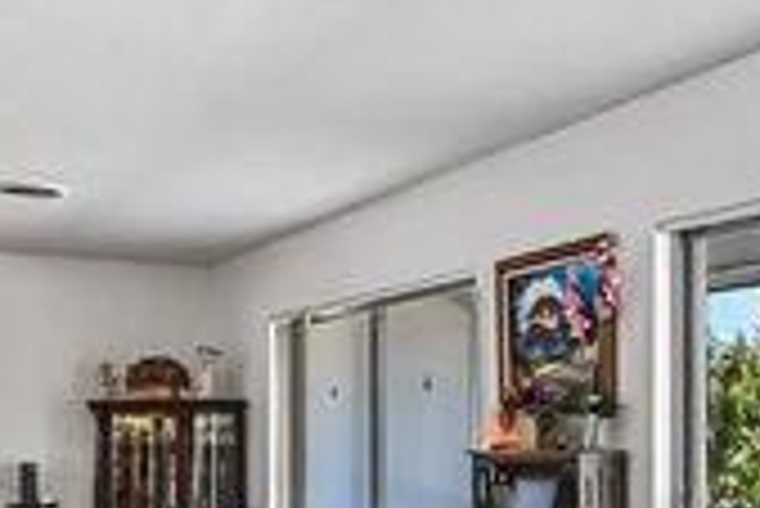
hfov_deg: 37.3
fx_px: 1120
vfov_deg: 24.4
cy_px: 508
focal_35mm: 53
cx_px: 459
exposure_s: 1/400
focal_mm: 14
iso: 2500
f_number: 8
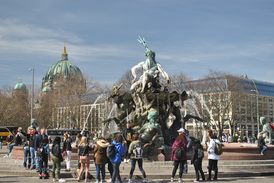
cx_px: 137
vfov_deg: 25.8
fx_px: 400
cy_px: 92
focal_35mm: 52
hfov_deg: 37.8
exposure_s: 1/250
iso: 200
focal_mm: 35
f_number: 5
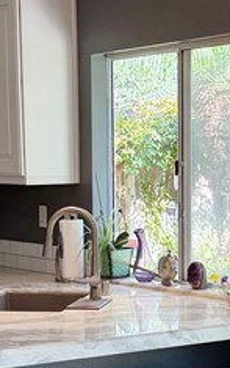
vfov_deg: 18.6
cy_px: 302
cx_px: 92
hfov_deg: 11.8
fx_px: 1113
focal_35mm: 111
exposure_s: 1/120
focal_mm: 6.76
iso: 100
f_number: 1.78
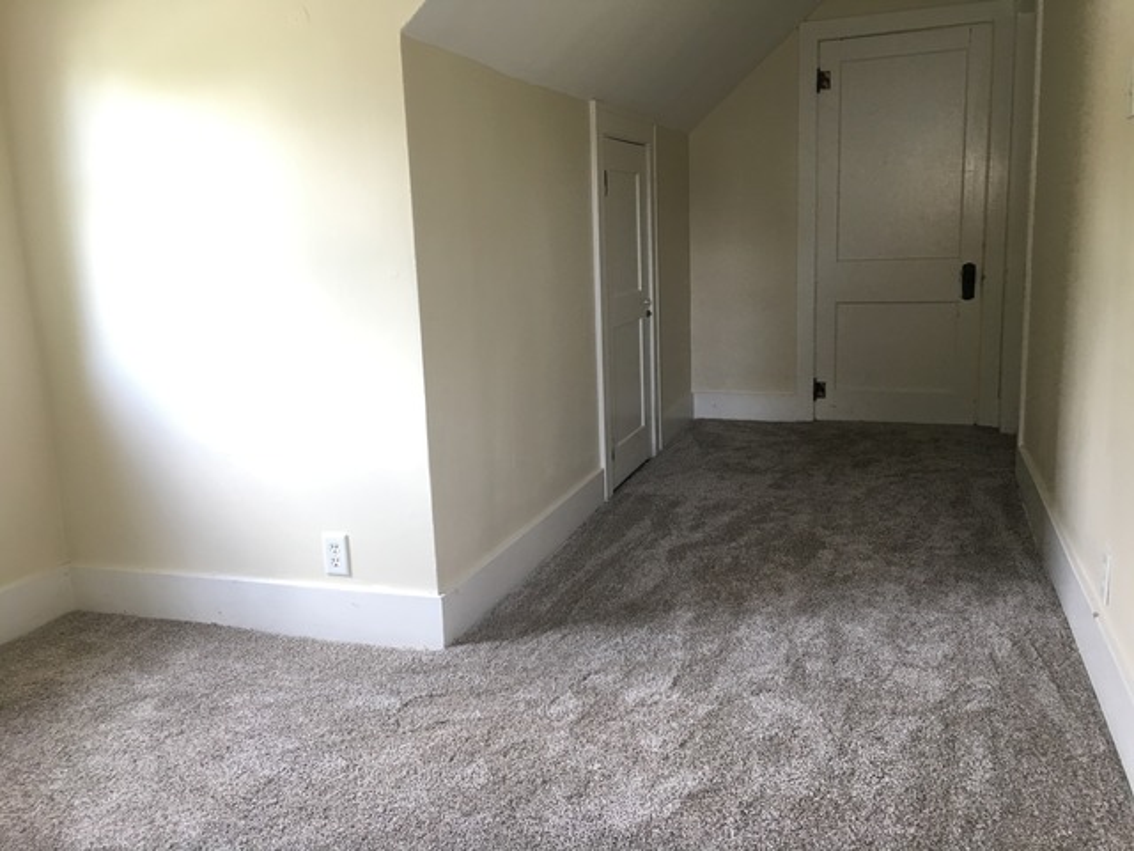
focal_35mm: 29
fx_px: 950
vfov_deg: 48.2
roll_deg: +1.6
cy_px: 426
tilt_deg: -8.7
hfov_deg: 61.7
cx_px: 567
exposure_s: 1/15
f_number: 2.2
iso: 40
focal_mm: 4.15
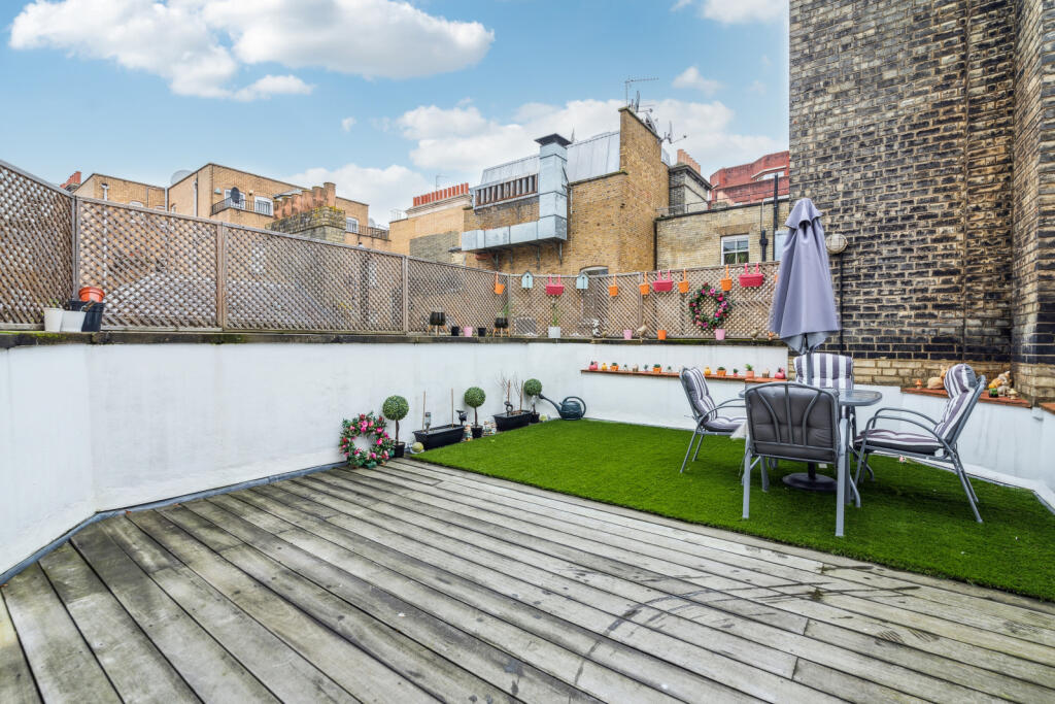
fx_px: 469
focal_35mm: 16
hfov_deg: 96.7
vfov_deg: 73.8
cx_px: 528
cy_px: 352
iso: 400
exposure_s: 1/6
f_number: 11
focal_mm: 16
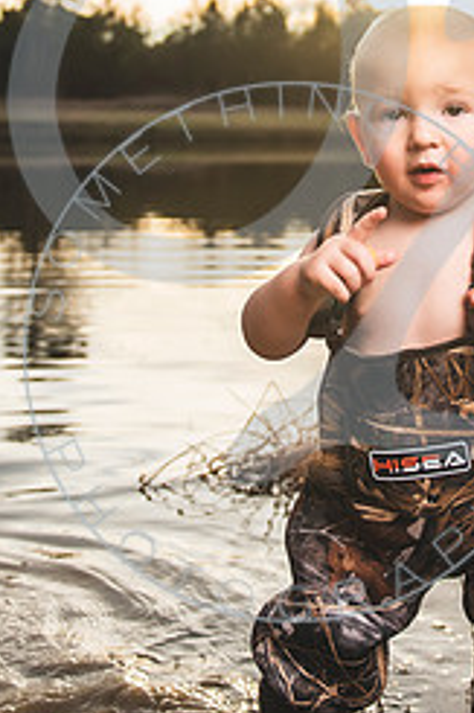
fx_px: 1345
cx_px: 374
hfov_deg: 19.8
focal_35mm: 68
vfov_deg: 28.9
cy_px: 129
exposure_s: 1/1000
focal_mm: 24
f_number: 2.8
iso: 100
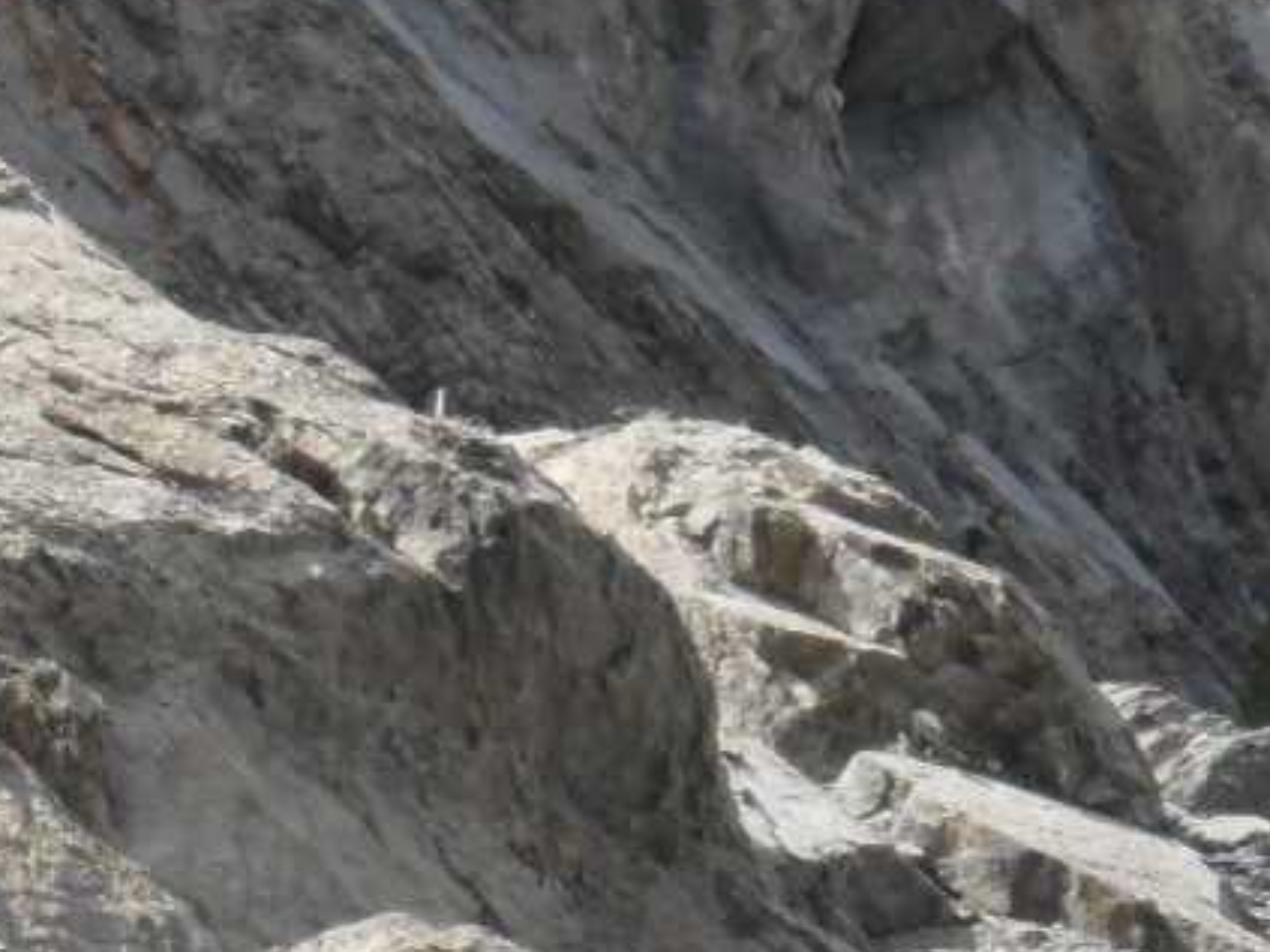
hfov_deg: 7.3
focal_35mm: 272
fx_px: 9976
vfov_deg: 5.5
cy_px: 568
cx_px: 90
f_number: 5.6
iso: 80
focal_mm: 18.9
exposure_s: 1/180
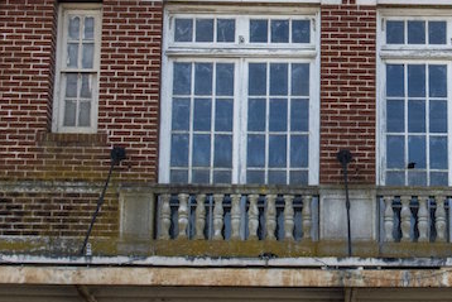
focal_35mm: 253
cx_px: 390
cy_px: -33
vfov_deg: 5.4
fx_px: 3183
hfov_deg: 8.1
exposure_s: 1/400
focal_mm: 35
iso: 250
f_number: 13
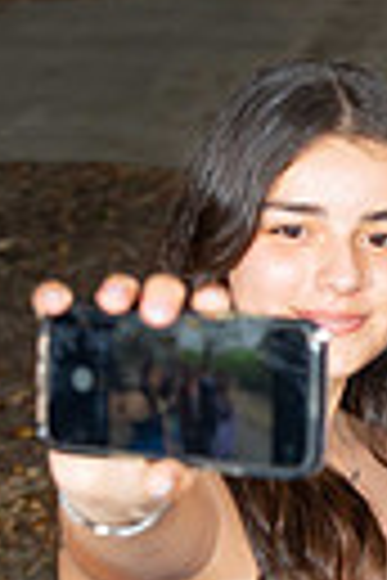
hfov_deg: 7.9
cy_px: 420
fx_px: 2531
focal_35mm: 157
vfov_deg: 13.0
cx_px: 1017
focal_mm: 35
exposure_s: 1/200
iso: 200
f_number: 3.2
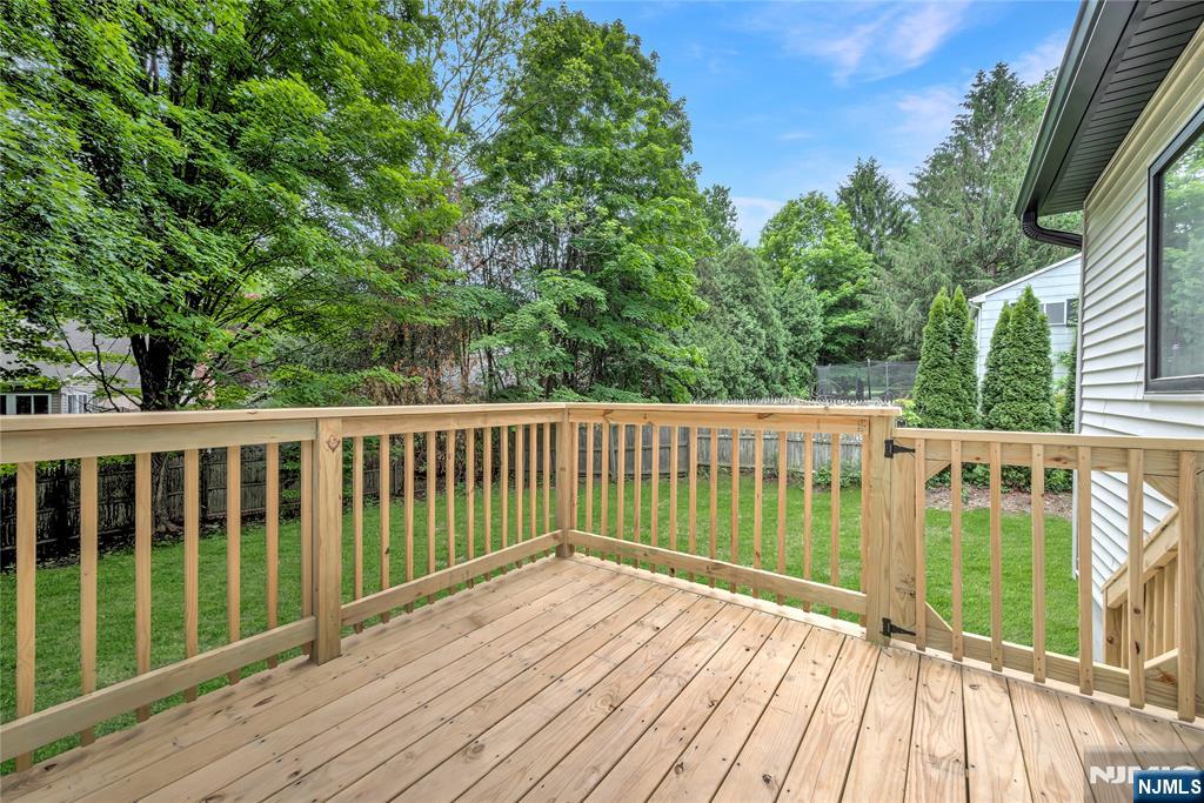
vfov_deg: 81.2
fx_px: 468
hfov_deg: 104.2
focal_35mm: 14
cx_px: 602
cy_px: 402
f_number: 18
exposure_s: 1/20
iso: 100
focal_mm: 14
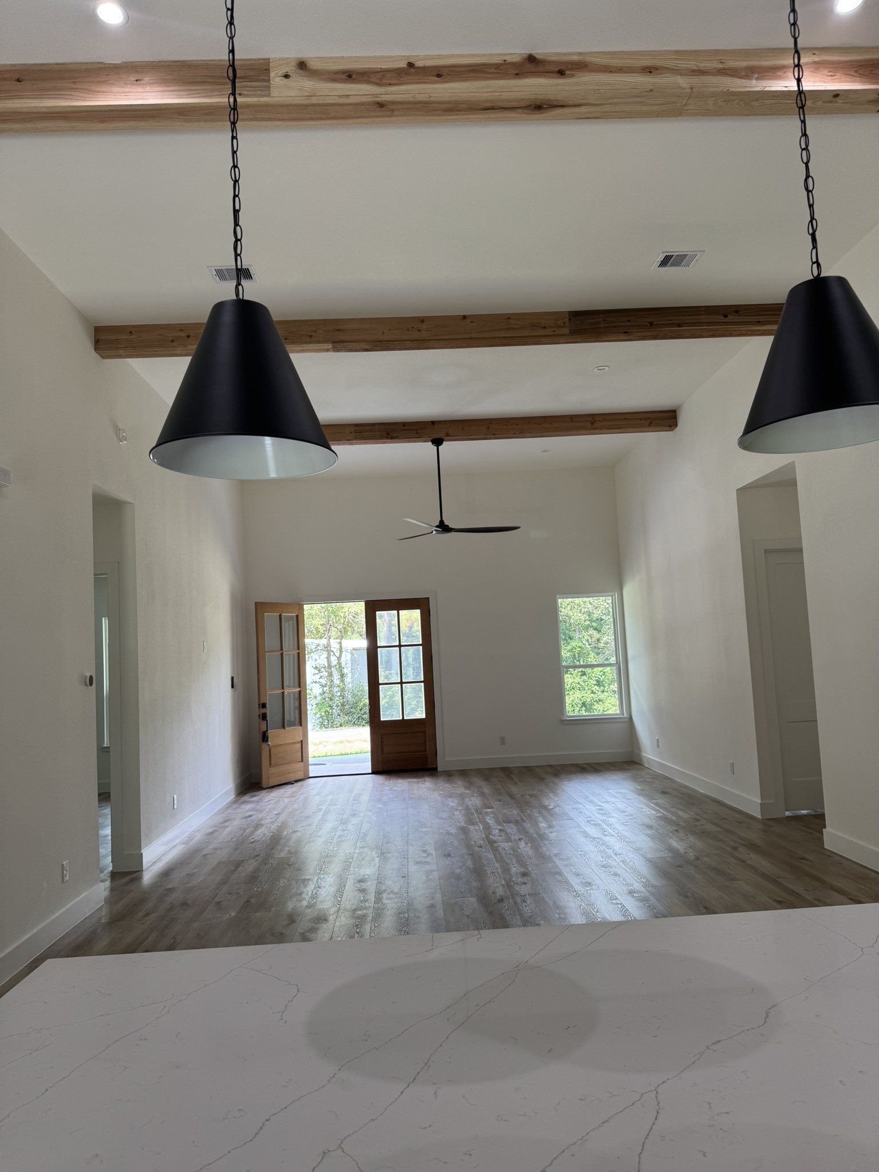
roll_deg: +4.3
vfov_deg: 71.6
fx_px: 813
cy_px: 586
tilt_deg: +5.9
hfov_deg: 56.8
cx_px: 440
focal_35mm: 24
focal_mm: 6.76
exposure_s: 1/148
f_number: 1.78
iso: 100
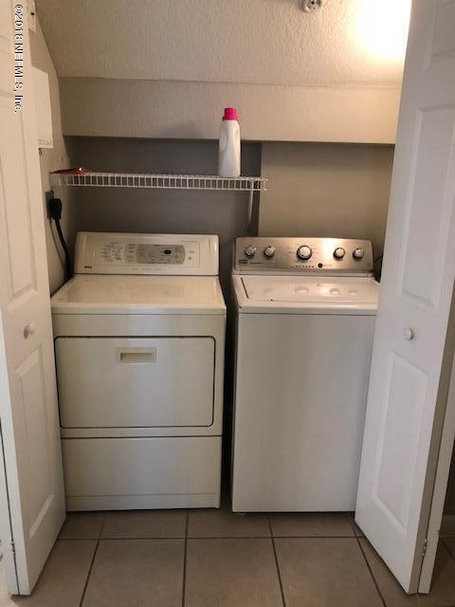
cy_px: 304
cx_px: 228
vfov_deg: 63.4
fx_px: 491
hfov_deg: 49.7
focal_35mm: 28
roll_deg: +0.0
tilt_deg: -14.4
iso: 80
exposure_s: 1/15
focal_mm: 3.99
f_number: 1.8
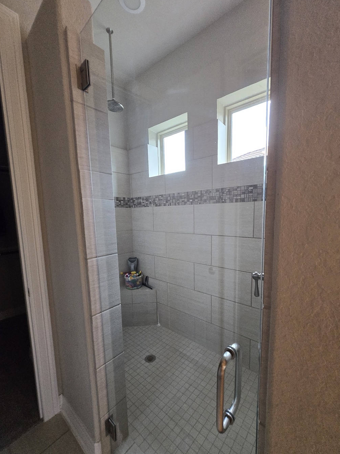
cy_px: 237
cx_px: 180
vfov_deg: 102.0
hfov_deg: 85.6
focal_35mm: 14
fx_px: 183
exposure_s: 1/60
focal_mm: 1.7
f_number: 2.2
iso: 200
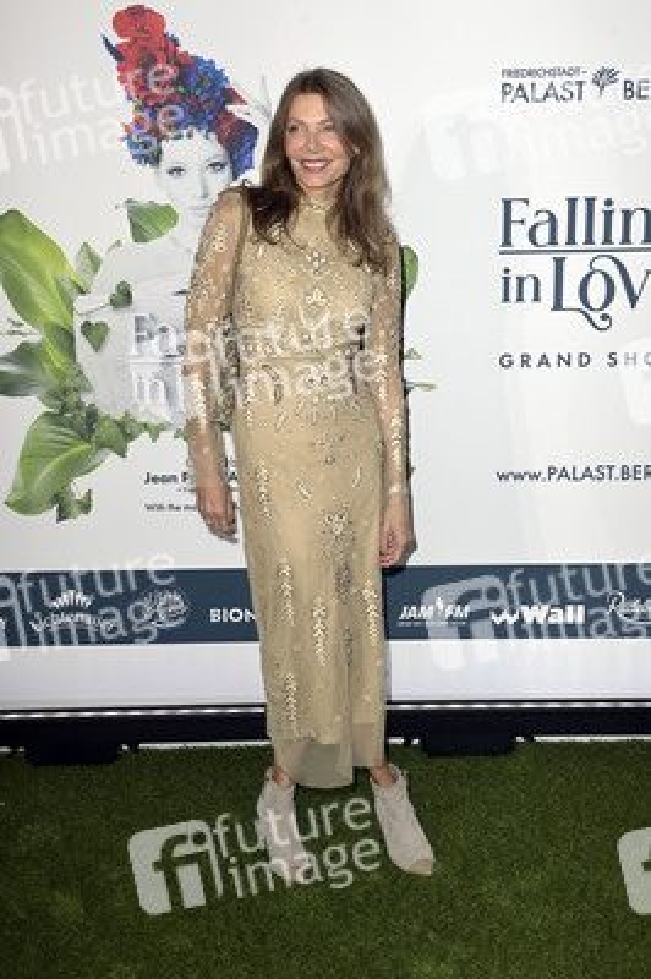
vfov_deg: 44.5
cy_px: 490
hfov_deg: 30.5
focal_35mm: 44
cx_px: 326
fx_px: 1195
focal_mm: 44
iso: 640
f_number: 6.3
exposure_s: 1/250
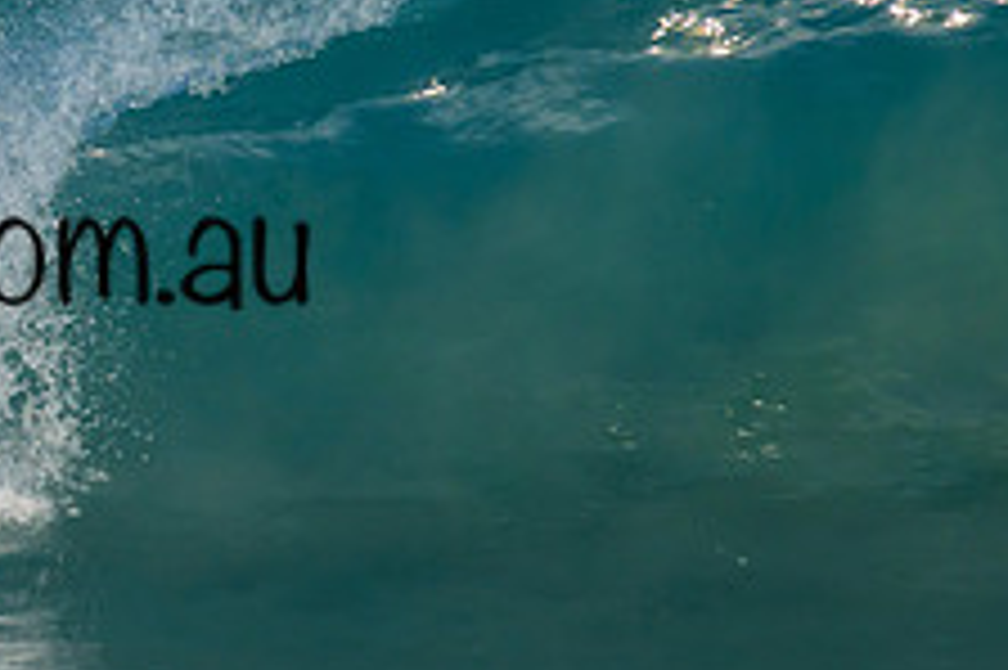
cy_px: 200
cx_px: -166
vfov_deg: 0.8
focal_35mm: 1710
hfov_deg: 1.2
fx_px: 47843
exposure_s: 1/1600
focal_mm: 660
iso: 2000
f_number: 11
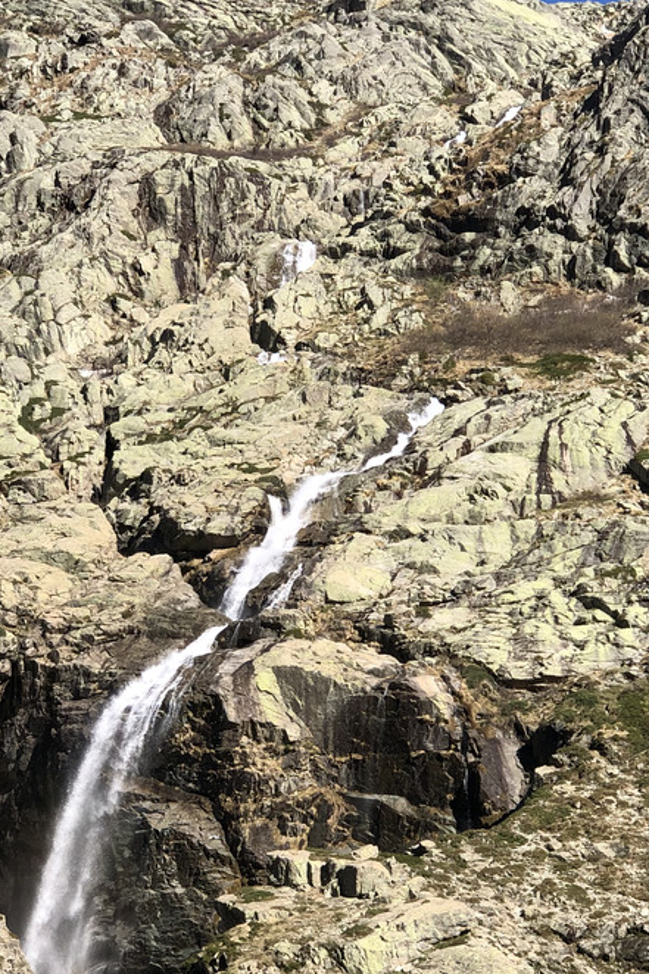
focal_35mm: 98
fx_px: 2651
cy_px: 575
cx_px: 286
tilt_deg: +17.2
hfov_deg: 14.0
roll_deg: +0.8
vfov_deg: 20.8
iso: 16
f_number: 2.4
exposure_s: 1/774
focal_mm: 6
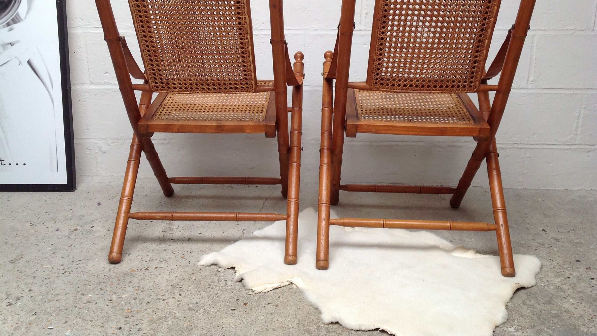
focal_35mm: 39
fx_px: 617
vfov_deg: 30.2
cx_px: 305
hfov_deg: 51.6
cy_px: 108
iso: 100
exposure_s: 1/40
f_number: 2.4
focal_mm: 4.28
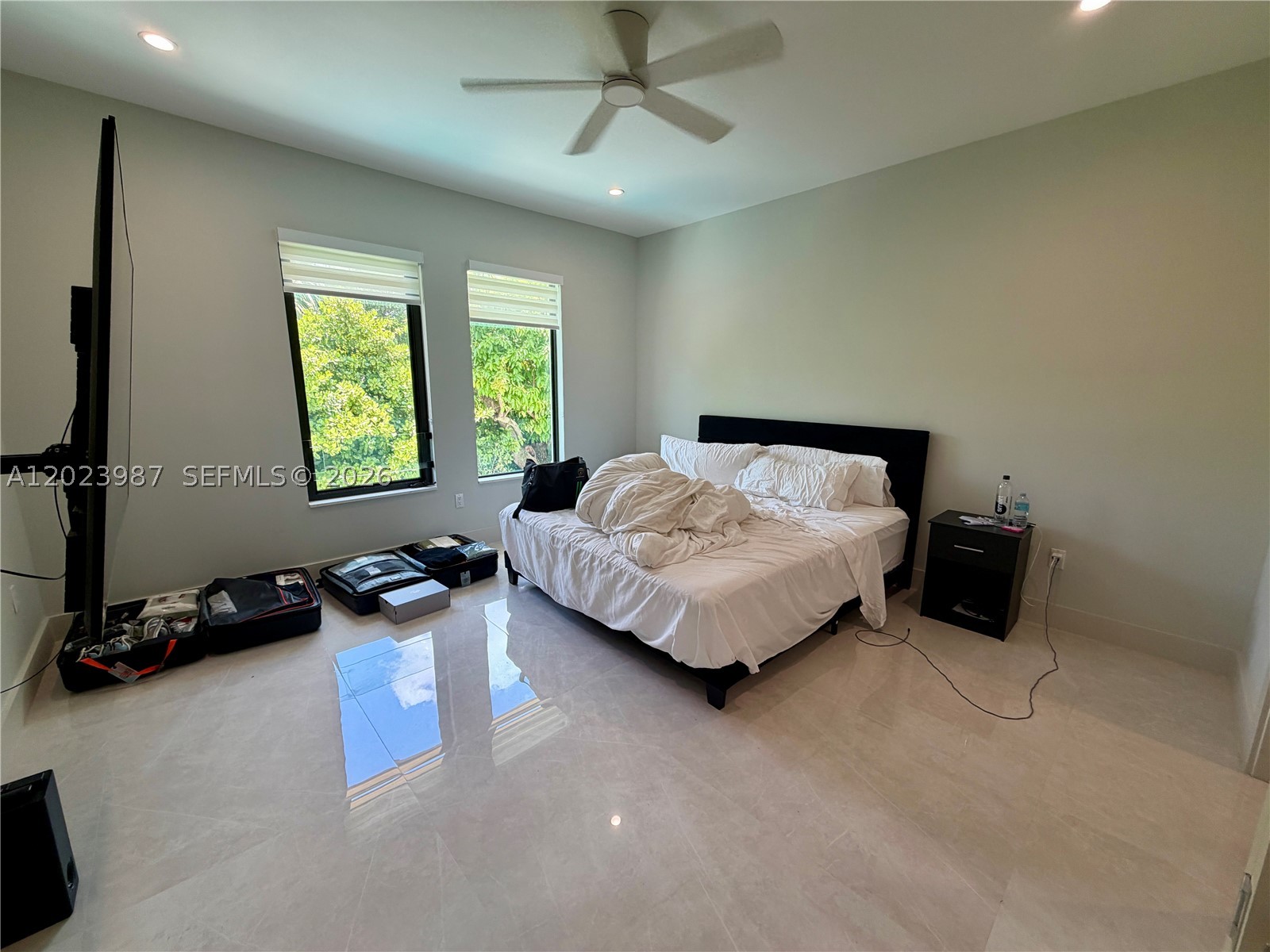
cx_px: 635
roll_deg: -0.4
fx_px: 514
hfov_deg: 102.1
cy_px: 476
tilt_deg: -10.5
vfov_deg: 85.7
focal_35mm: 14
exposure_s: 1/120
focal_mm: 2.22
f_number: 2.2
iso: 100
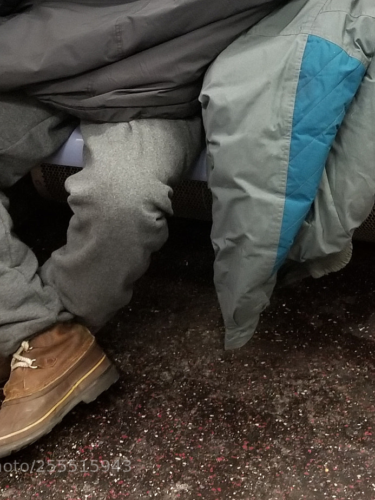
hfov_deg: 32.2
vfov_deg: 39.8
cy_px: 76
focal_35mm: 45
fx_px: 650
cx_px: 173
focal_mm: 4.25
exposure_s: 1/10
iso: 320
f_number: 1.7
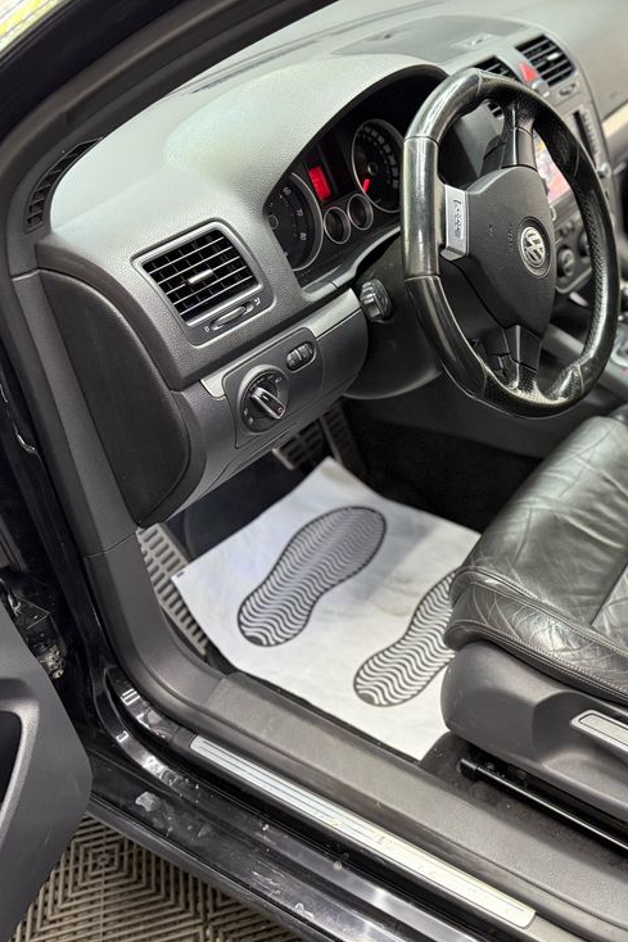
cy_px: 470
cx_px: 554
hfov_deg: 36.7
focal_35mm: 34
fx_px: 890
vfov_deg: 55.8
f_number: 1.78
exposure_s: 1/50
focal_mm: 6.76
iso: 640
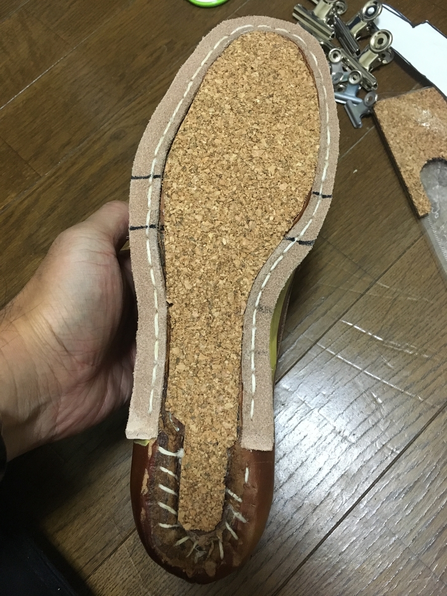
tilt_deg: -69.2
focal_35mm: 29
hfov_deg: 48.2
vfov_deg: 61.7
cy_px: 298
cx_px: 224
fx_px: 499
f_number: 2.2
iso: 250
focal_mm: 4.15
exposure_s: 1/30
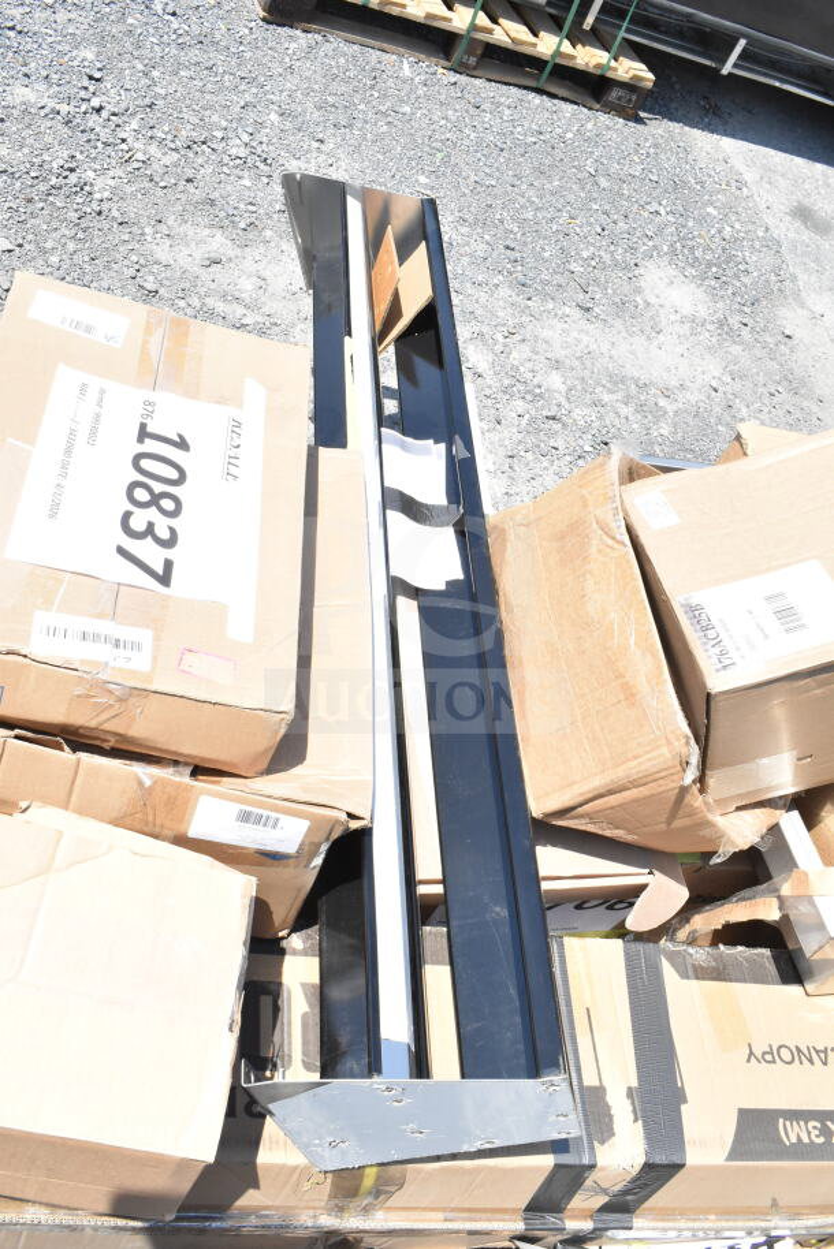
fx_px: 1146
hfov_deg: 40.0
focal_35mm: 33
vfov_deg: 57.2
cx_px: 417
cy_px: 624
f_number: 14
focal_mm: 22
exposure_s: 1/800
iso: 1600
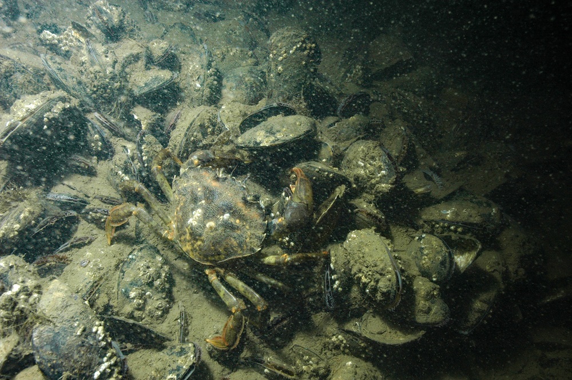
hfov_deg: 57.3
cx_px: 286
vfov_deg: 39.9
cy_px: 190
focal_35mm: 33
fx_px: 524
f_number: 22
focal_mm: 22
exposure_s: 1/100
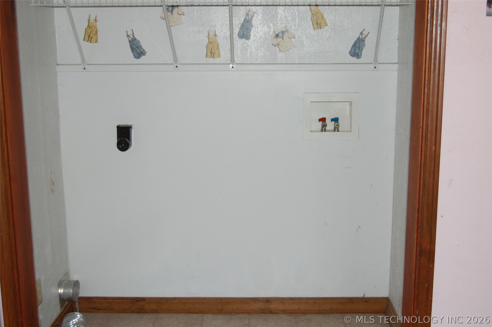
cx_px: 246
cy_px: 164
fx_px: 635
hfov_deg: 42.4
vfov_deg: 28.9
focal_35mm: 46
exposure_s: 1/60
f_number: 4.5
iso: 400
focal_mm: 31
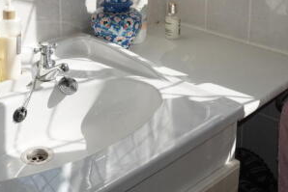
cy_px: 1
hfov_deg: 30.5
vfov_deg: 20.0
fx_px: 528
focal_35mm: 66
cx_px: 158
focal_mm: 20
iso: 100
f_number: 9
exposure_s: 1/160
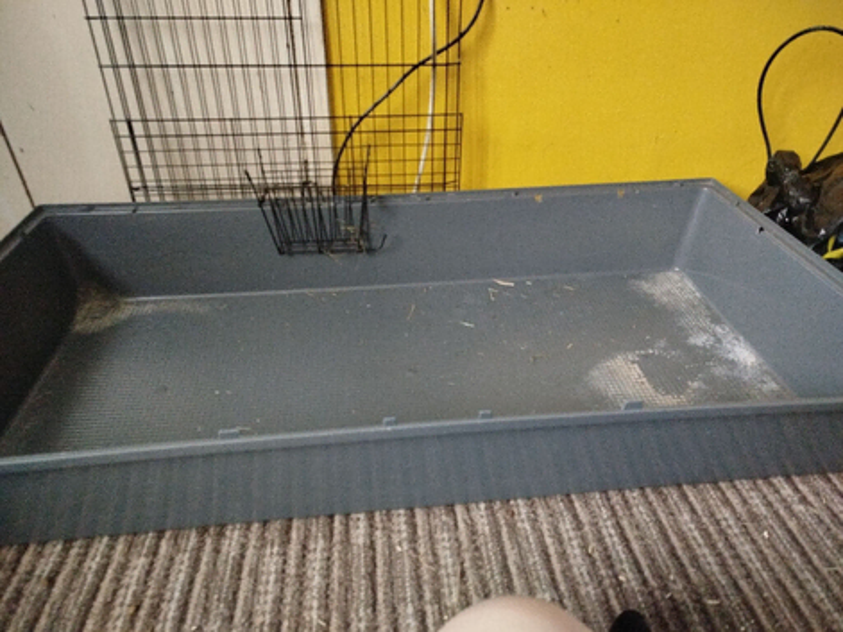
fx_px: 584
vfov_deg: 56.8
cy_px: 316
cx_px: 422
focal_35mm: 24
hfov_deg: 71.6
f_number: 1.7
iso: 1000
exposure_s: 1/17
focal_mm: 5.31
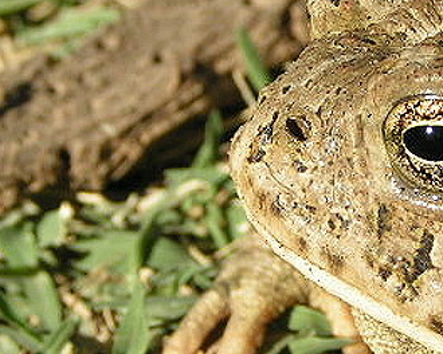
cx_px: 366
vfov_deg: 9.6
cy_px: 194
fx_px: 2111
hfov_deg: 11.9
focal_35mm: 161
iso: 50
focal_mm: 10.5
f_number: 5
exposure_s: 1/400
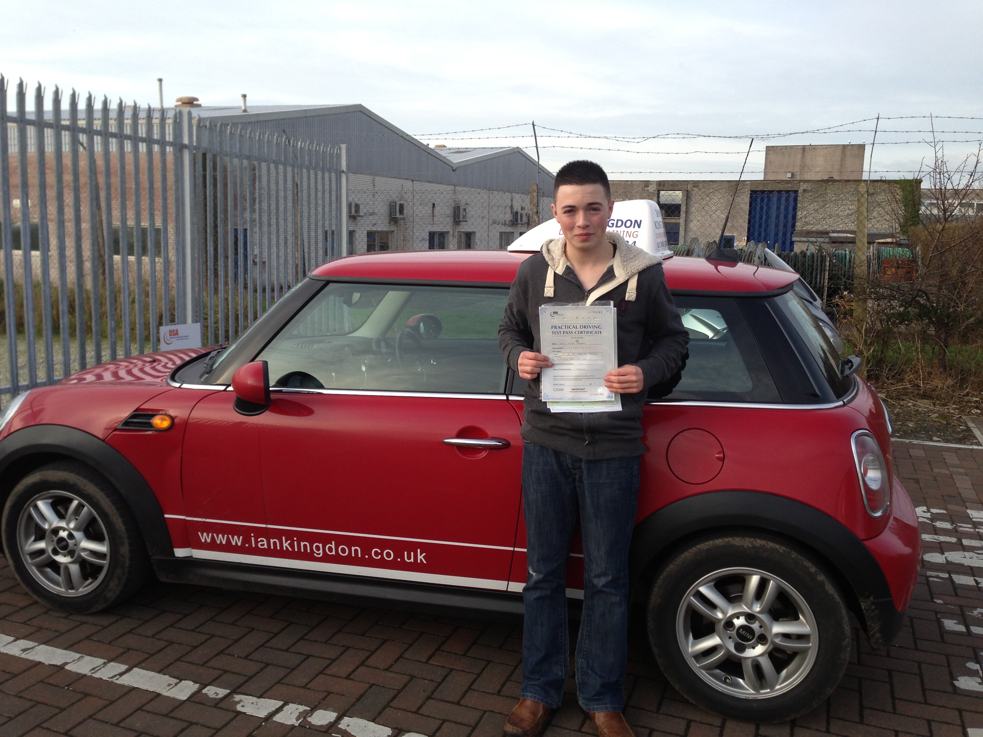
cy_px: 368
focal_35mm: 33
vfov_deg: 42.9
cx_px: 492
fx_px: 937
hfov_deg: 55.4
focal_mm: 4.13
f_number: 2.4
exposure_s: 1/630
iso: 64
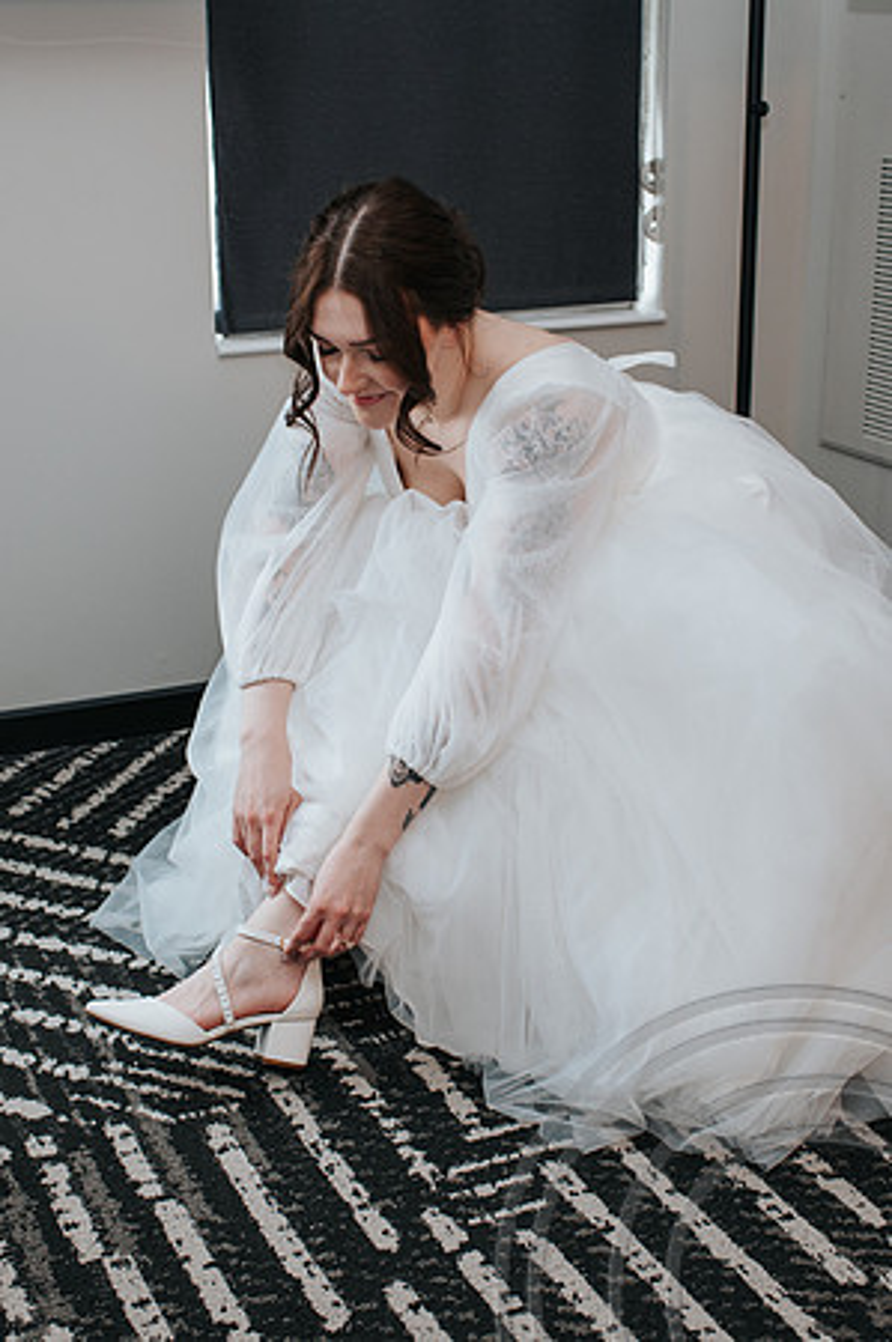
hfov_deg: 25.7
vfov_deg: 37.8
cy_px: 671
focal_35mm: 53
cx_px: 427
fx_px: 1958
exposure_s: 1/200
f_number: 3.5
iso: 800
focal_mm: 35
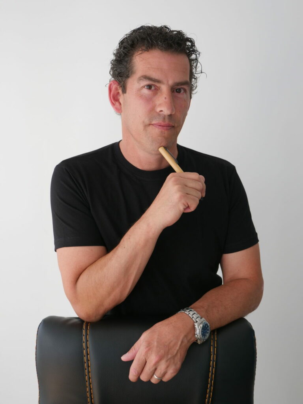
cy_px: 202
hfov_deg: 36.0
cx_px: 152
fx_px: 467
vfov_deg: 46.8
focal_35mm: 40
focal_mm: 20
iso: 250
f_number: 2.8
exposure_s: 1/60
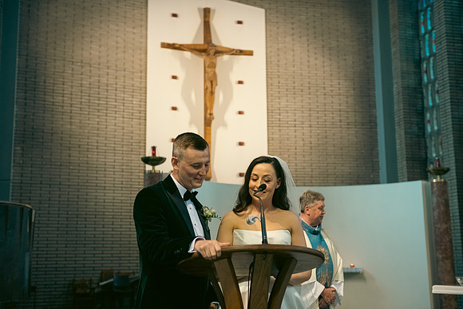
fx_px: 617
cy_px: 154
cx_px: 232
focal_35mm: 48
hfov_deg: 41.1
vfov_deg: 28.1
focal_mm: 48
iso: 1000
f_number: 3.5
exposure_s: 1/160
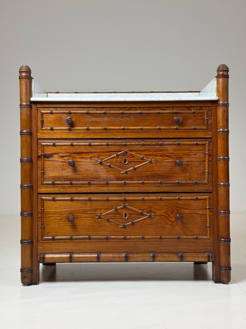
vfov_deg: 39.7
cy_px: 164
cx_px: 123
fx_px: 455
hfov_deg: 30.3
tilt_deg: +0.1
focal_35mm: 48
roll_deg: -0.9
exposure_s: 1/50
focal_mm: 6.76
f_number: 1.78
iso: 80
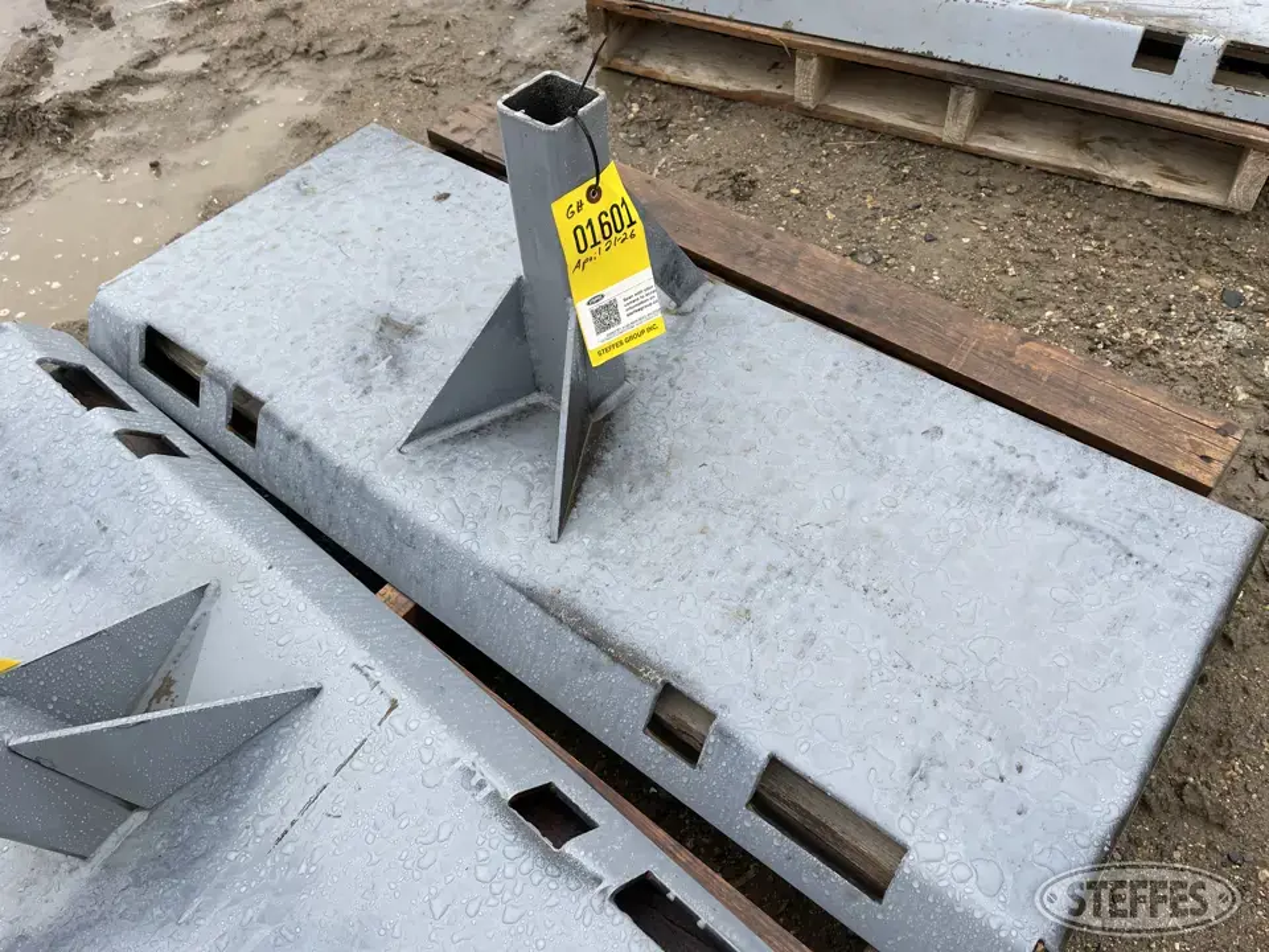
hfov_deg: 67.3
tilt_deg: -51.4
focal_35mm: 26
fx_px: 953
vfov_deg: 53.1
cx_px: 634
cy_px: 476
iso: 32
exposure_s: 1/183
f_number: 1.6
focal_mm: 5.1
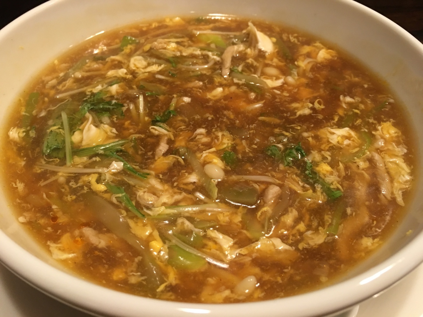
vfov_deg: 48.2
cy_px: 158
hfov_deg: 61.7
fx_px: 354
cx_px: 212
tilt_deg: -46.1
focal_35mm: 29
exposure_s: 1/10
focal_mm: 4.15
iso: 100
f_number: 2.2
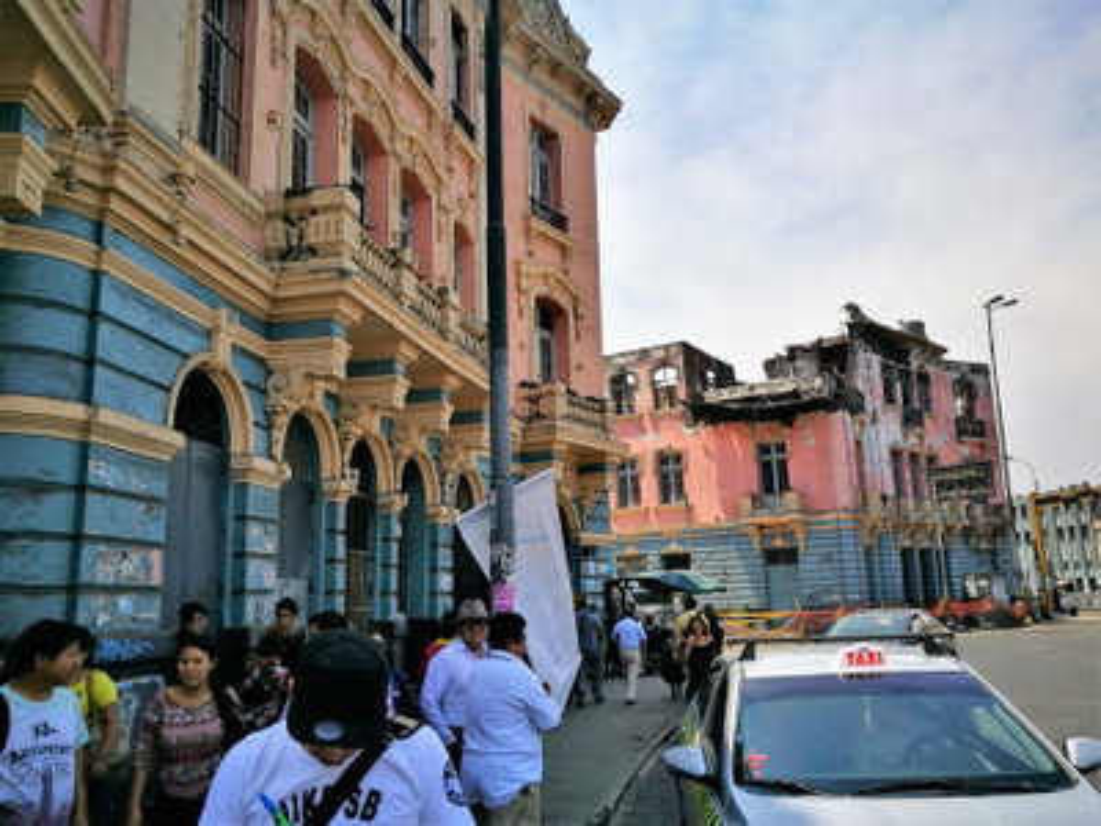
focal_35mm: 27
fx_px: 859
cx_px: 550
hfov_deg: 65.3
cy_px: 413
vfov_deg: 51.4
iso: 50
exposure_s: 1/1126
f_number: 2.2
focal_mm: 4.5
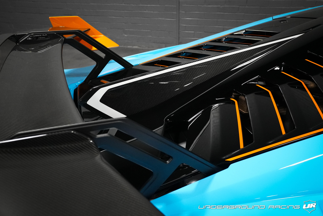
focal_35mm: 32
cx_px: 162
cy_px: 108
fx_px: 287
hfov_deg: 58.7
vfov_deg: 41.2
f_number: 5
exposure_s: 1/160
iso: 12800
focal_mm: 32
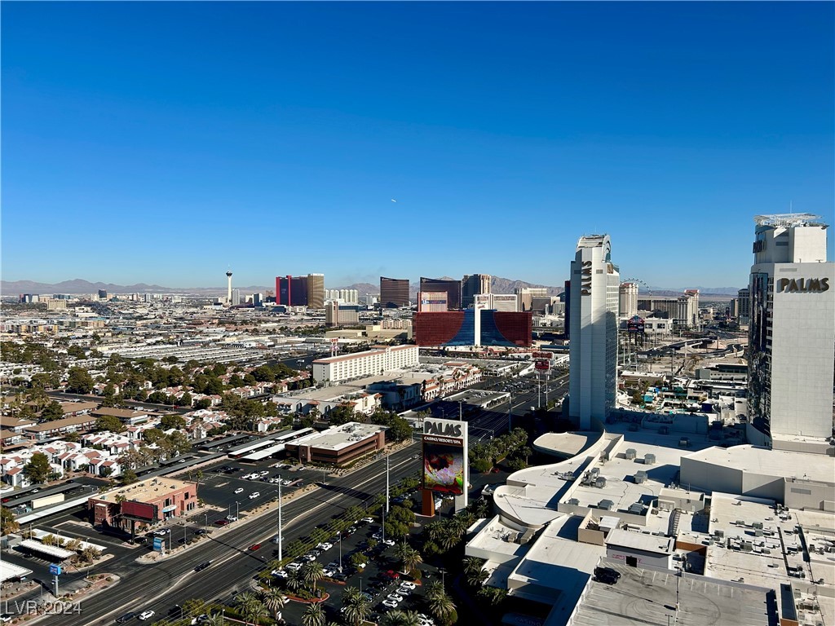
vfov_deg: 53.1
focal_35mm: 26
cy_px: 313
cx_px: 418
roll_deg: +0.2
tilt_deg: -3.7
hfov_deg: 67.3
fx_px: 627
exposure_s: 1/6993
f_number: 1.5
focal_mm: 5.7
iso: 50
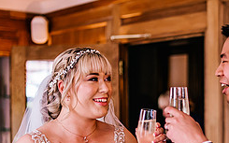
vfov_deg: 14.9
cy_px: 128
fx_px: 543
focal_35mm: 87
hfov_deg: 23.5
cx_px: 184
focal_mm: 35
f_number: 1.4
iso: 1000
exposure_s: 1/250
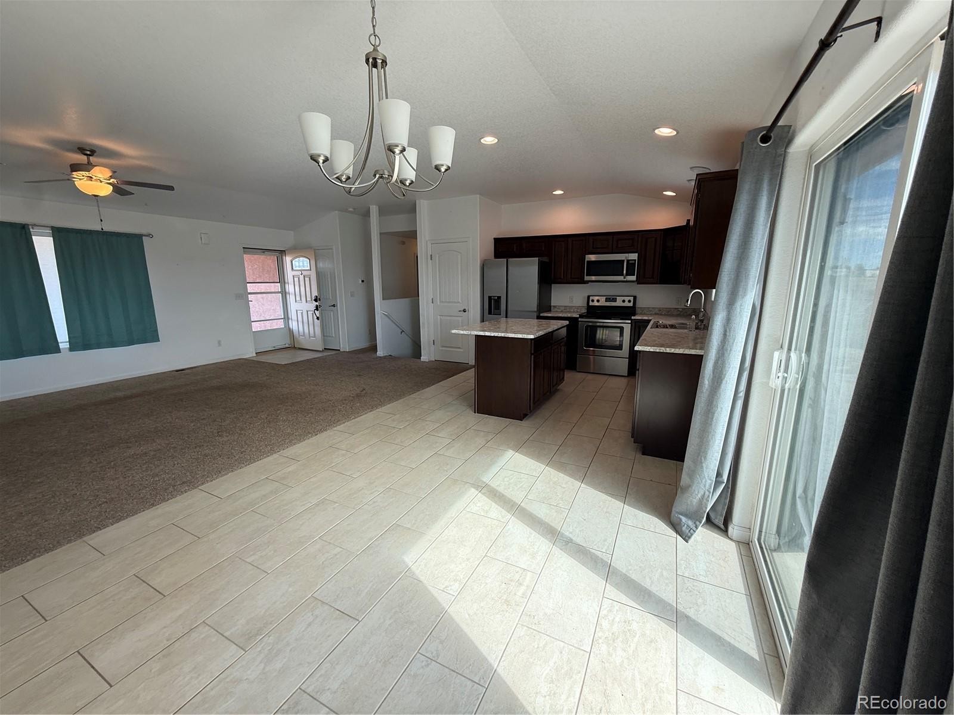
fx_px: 386
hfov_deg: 102.1
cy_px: 358
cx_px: 477
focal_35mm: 14
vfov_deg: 85.7
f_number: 2.2
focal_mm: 2.22
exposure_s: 1/120
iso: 80
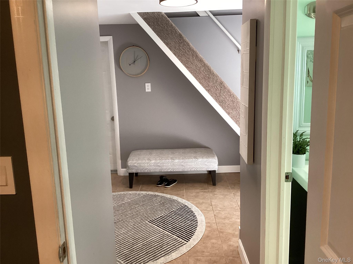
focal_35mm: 31
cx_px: 176
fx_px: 316
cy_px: 132
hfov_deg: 58.4
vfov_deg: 45.4
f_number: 2.4
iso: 125
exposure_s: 1/50
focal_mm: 3.3
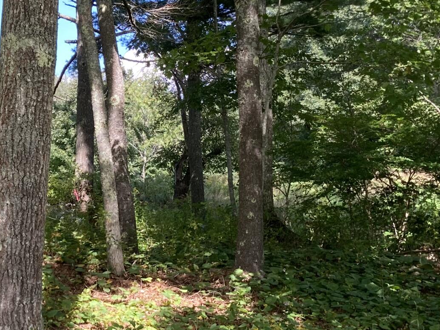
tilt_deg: +7.6
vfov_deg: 18.2
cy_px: 130
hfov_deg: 23.9
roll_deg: +3.2
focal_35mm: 81
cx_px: 128
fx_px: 1030
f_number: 1.8
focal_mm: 3.99
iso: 20
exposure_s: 1/162
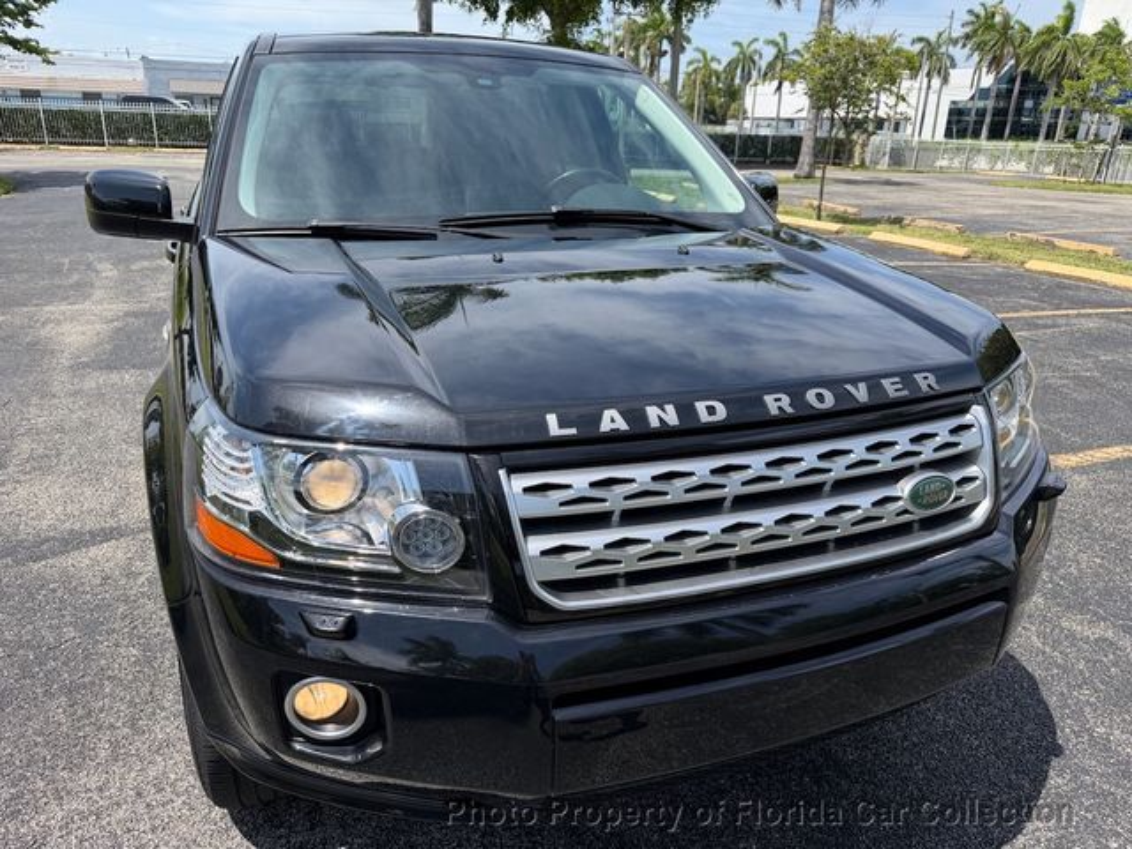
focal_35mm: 24
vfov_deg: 56.8
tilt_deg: -22.2
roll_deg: -1.8
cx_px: 566
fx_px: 785
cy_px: 424
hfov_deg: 71.6
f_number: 1.78
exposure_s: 1/2907
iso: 80
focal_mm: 6.76
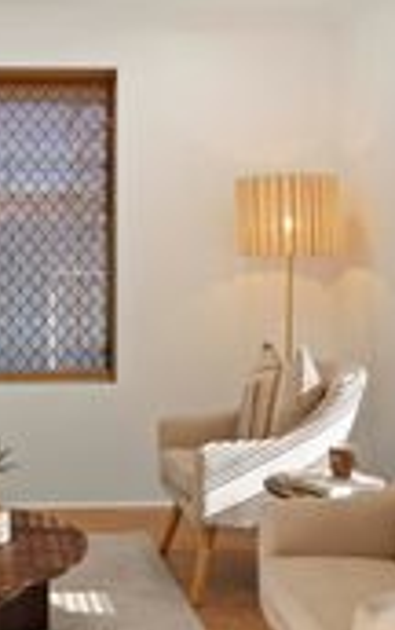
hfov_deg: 25.1
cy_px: 273
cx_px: 40
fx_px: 858
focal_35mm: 50
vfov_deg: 40.2
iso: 320
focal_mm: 12
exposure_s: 1/20
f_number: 7.1
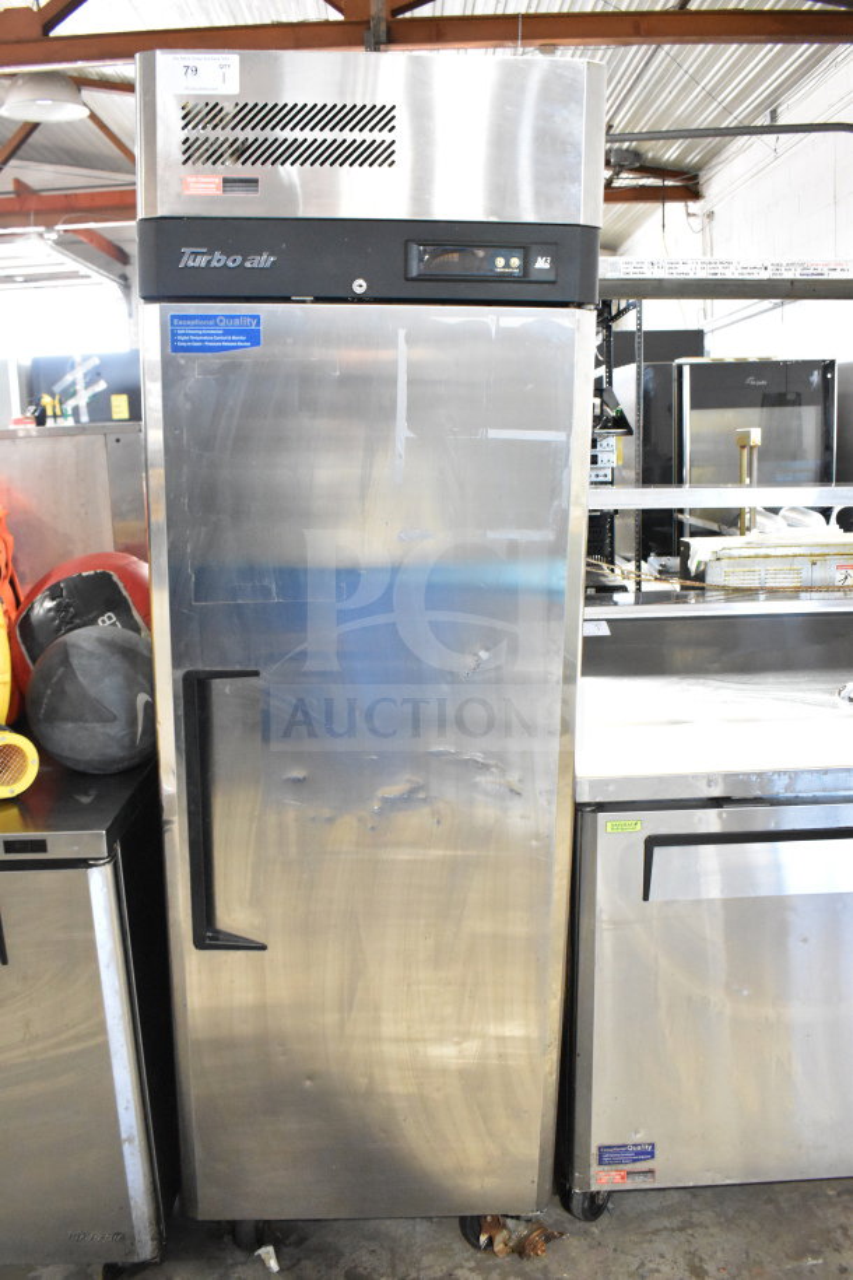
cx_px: 426
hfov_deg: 43.6
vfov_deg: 61.9
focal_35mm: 30
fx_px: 1066
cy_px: 640
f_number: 5.6
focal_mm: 20
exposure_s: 1/125
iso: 6400
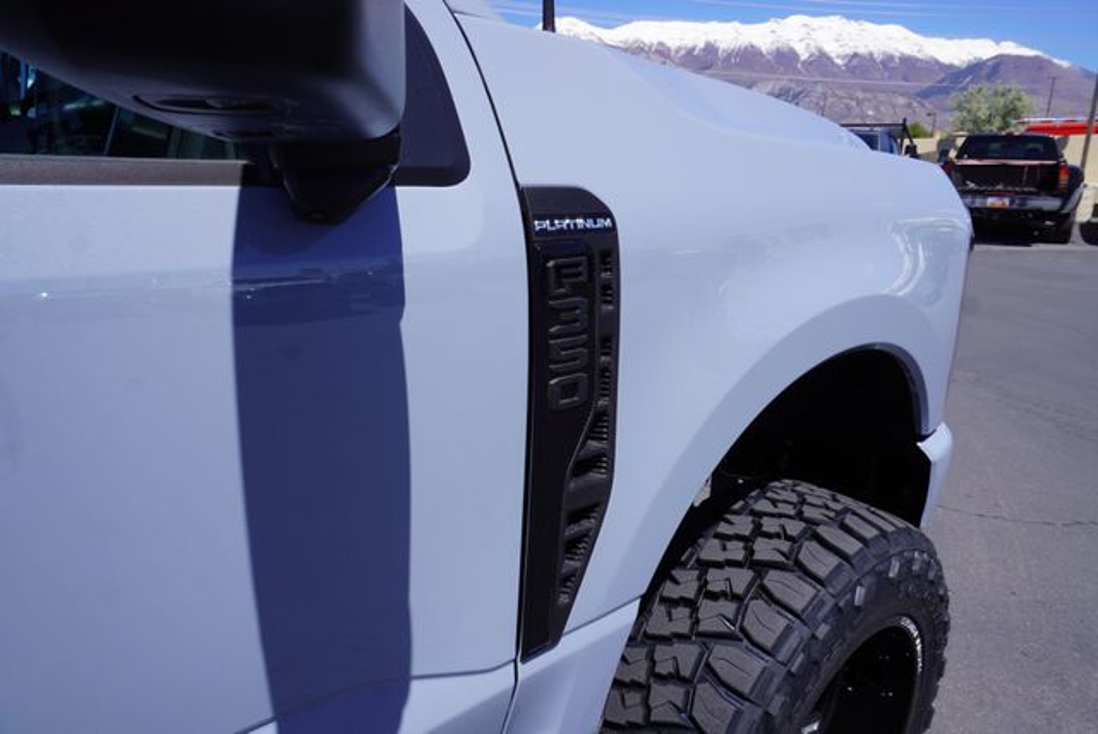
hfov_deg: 73.7
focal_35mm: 24
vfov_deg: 53.2
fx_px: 733
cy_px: 367
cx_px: 549
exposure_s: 1/200
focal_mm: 16
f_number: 10
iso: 100
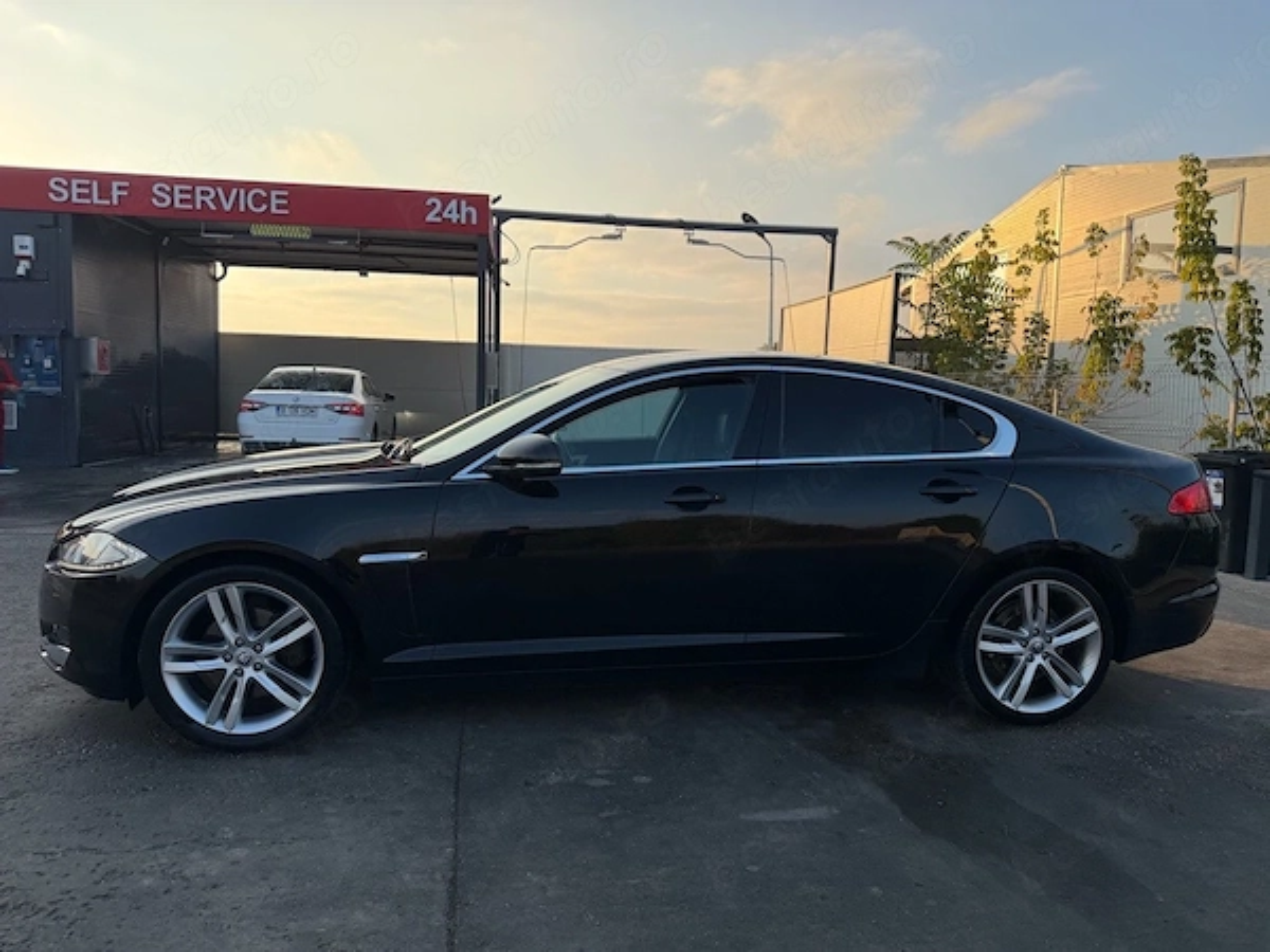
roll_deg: -0.8
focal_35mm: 24
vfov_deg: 56.8
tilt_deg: -4.9
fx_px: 881
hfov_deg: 71.6
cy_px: 476
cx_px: 635
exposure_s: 1/3584
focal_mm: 6.76
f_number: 1.78
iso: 100
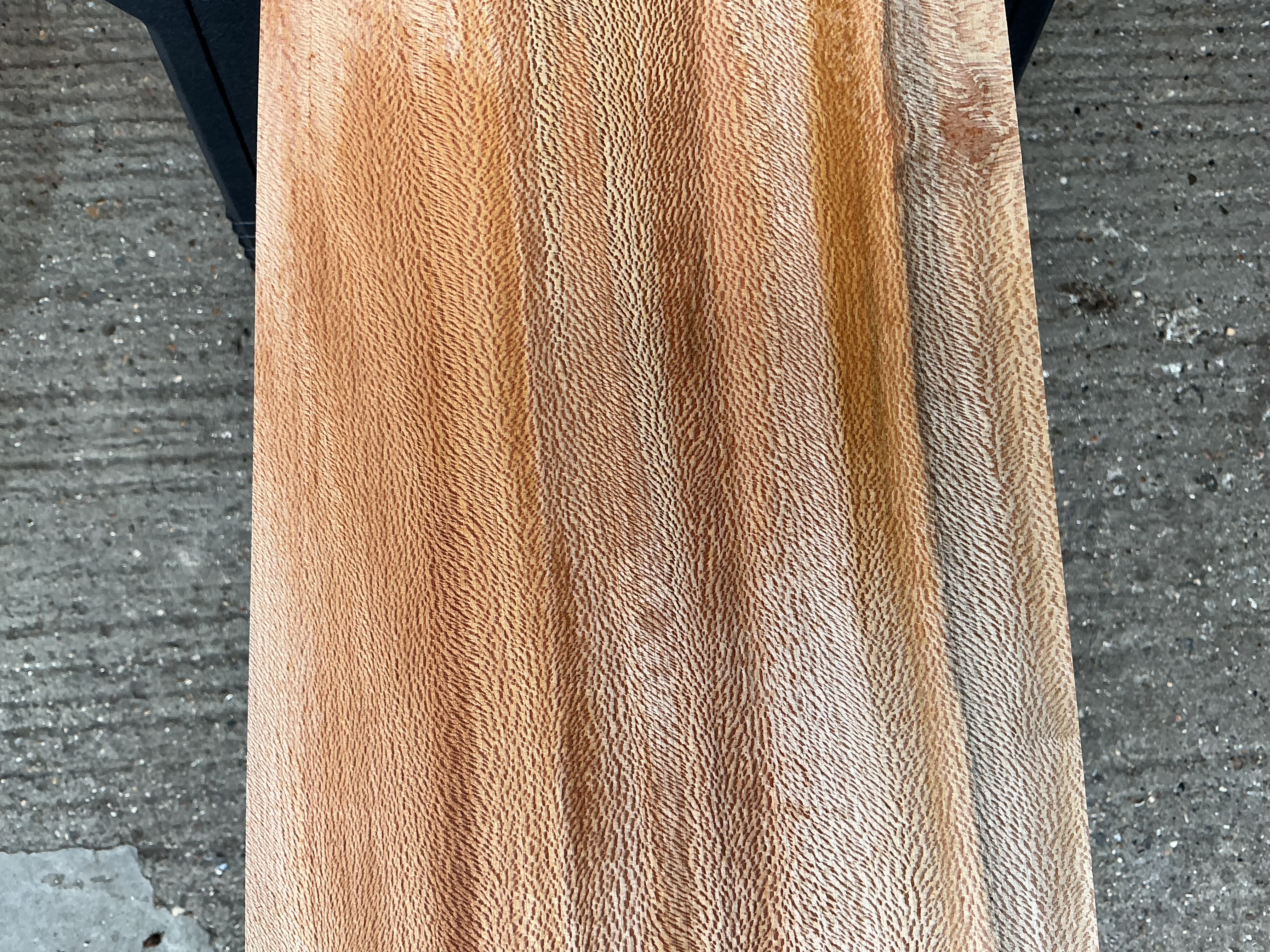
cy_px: 476
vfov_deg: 48.2
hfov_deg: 61.7
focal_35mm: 29
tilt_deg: -80.7
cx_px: 635
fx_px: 1064
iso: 16
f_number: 1.8
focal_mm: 3
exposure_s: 1/116
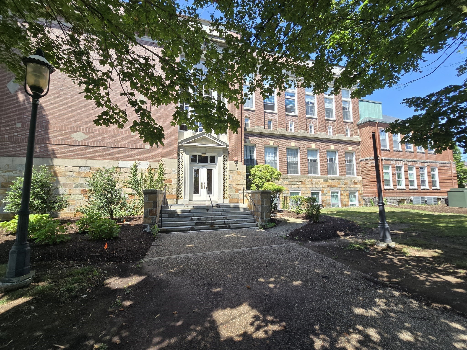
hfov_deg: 106.2
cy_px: 175
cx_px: 234
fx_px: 175
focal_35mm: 13
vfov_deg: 89.9
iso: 50
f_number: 2.2
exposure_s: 1/677
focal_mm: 2.2
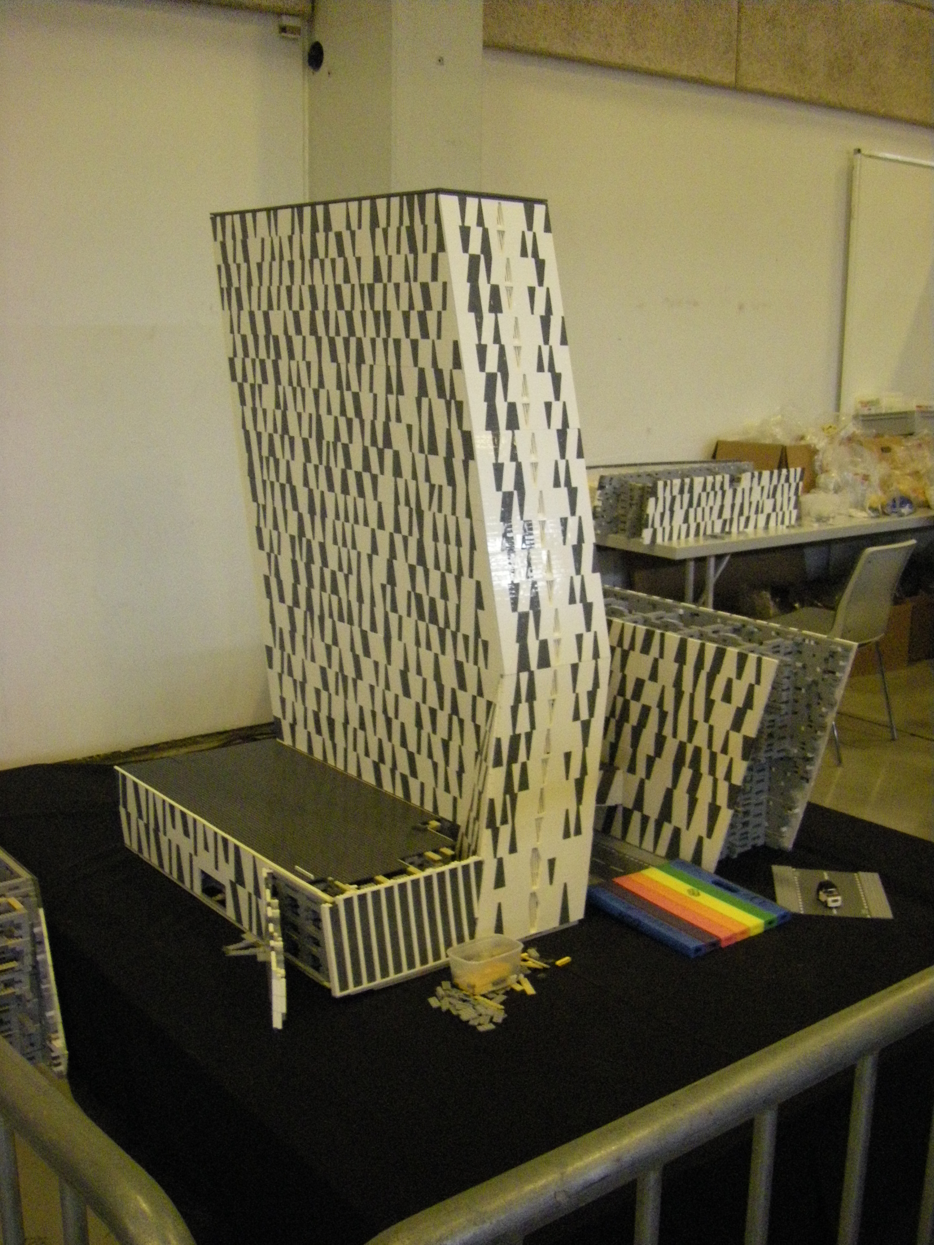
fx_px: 1367
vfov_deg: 49.0
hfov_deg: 37.7
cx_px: 467
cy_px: 622
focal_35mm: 38
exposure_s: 1/40
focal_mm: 6.3
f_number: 3.5
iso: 800
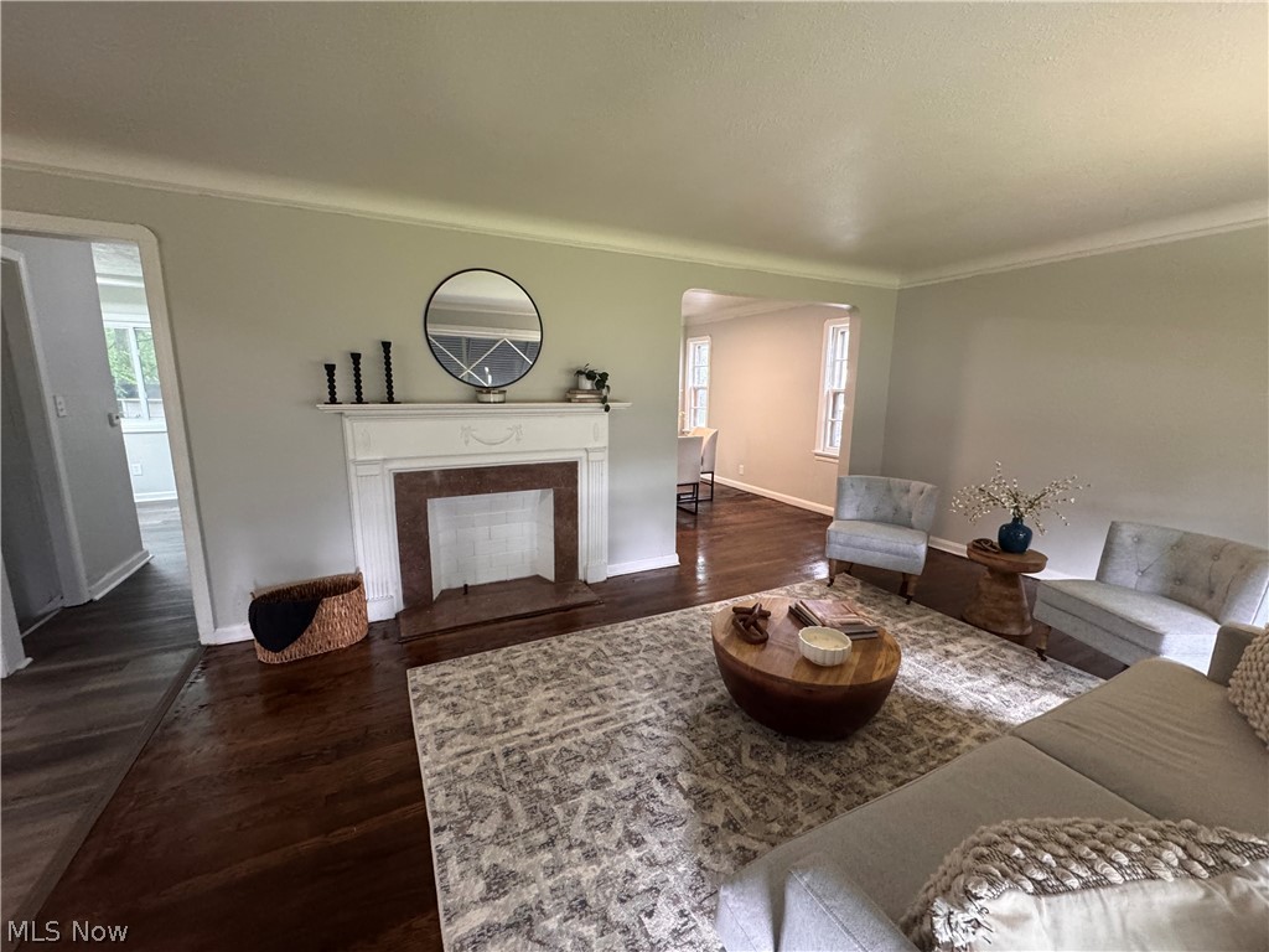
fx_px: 513
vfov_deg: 85.7
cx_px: 634
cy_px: 476
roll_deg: -0.7
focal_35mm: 14
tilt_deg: -10.6
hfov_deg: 102.1
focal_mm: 2.22
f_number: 2.2
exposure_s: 1/60
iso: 400
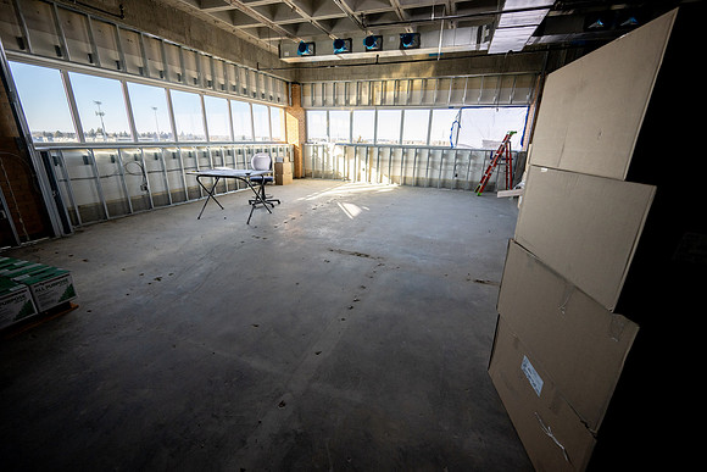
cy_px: 236
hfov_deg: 102.2
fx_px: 285
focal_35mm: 15
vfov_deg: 79.2
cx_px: 354
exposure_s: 1/1250
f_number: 4
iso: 640
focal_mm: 14
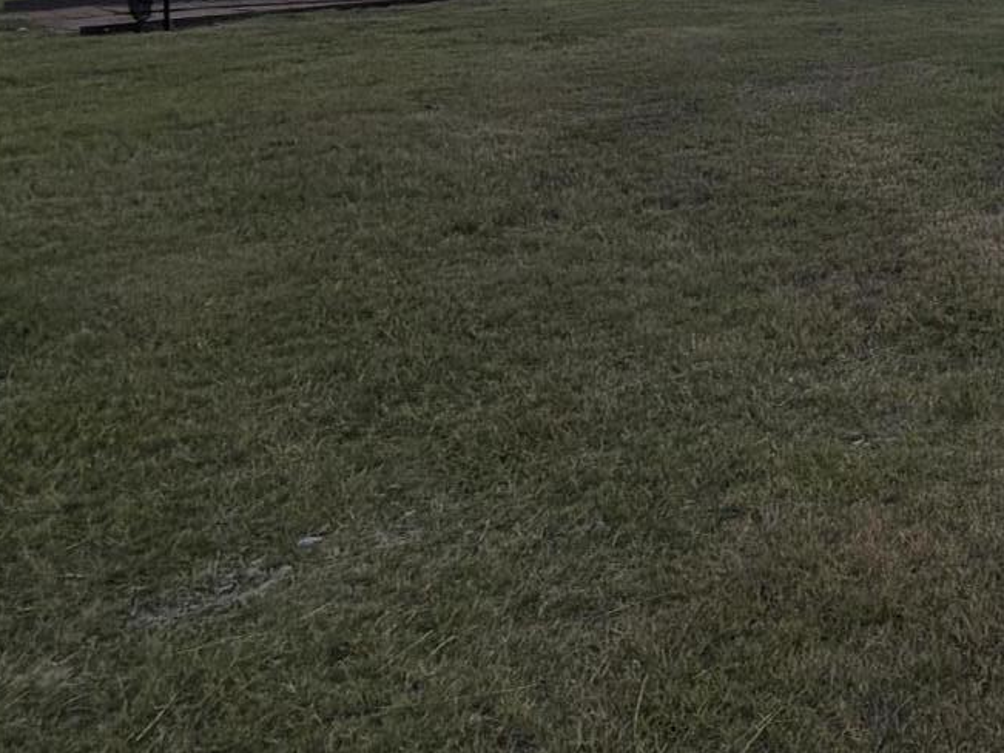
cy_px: -164
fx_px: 1247
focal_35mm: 43
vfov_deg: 28.8
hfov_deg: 29.7
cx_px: 1448
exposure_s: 1/644
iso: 40
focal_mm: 2.22
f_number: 2.2
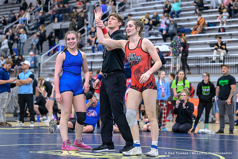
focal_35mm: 88
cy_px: 68
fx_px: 585
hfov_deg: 23.0
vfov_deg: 15.5
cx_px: 113
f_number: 2.8
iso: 2200
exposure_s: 1/640
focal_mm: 76
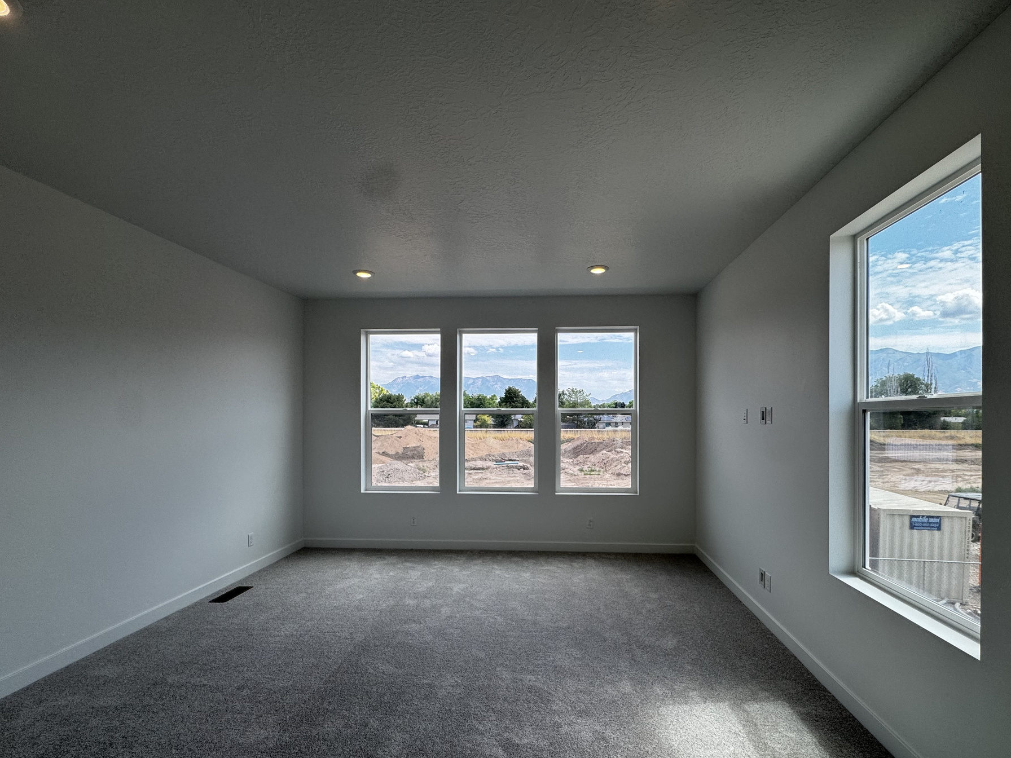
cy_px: 422
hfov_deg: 94.4
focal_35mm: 16
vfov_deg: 77.8
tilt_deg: -0.1
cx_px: 538
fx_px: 467
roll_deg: -0.2
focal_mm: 2.22
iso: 40
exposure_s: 1/512
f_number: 2.2
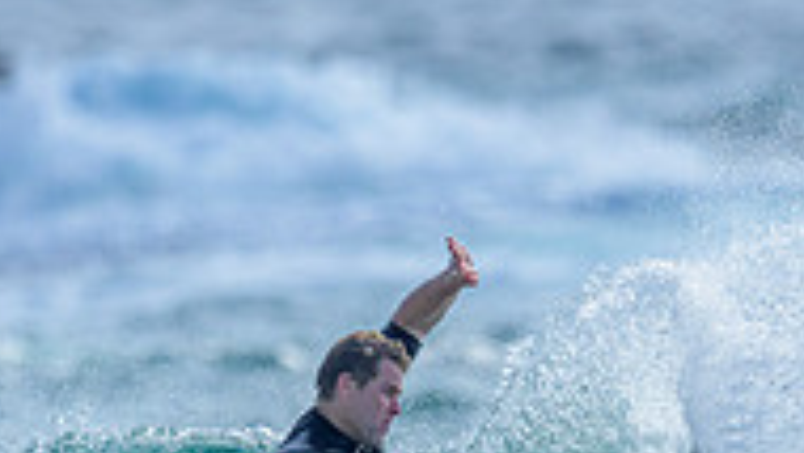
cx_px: 629
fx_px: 56703
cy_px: 603
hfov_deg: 0.8
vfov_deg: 0.5
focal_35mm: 2659
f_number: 6.3
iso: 220
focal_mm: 800
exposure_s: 1/2000
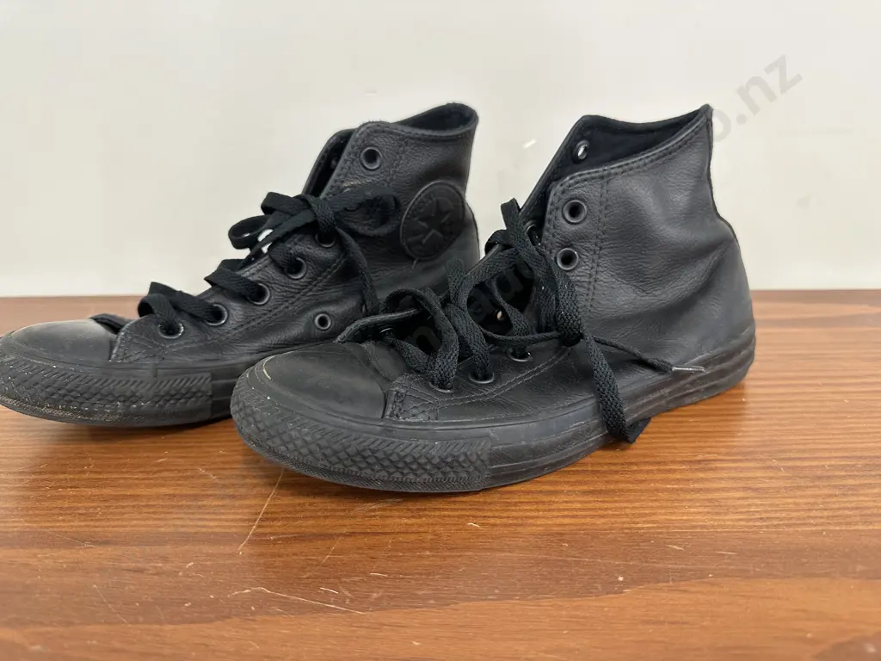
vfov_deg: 56.8
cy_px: 330
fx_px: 611
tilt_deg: -20.3
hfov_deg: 71.6
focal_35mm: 24
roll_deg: +1.8
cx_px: 440
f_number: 1.78
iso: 200
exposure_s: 1/50
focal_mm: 6.86
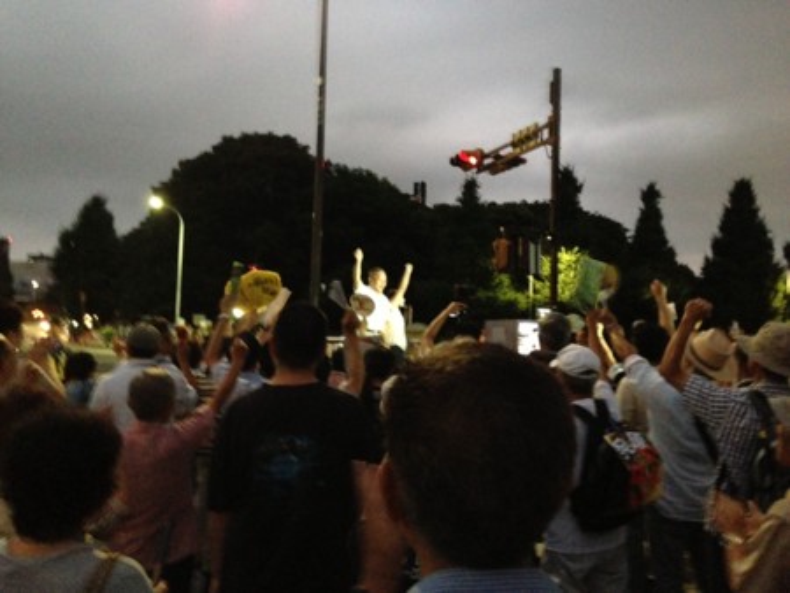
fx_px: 754
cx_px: 395
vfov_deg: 43.0
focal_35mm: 33
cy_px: 296
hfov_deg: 55.3
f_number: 2.4
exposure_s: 1/20
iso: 640
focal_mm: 4.13
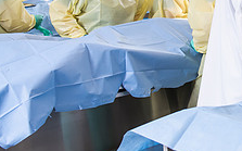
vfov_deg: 16.5
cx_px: 284
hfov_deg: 24.5
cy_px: -6
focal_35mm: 77
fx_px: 507
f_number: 4
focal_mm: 29
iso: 400
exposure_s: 1/200
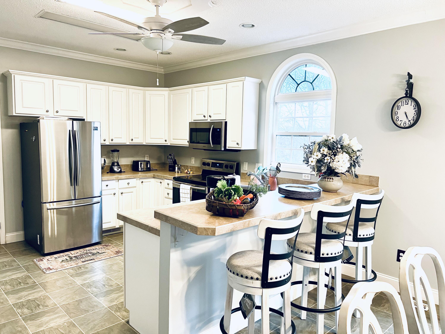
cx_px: 222
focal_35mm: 26
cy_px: 167
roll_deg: -1.0
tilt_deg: -6.7
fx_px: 334
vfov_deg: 53.1
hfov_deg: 67.3
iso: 125
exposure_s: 1/60
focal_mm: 5.7
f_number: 1.5
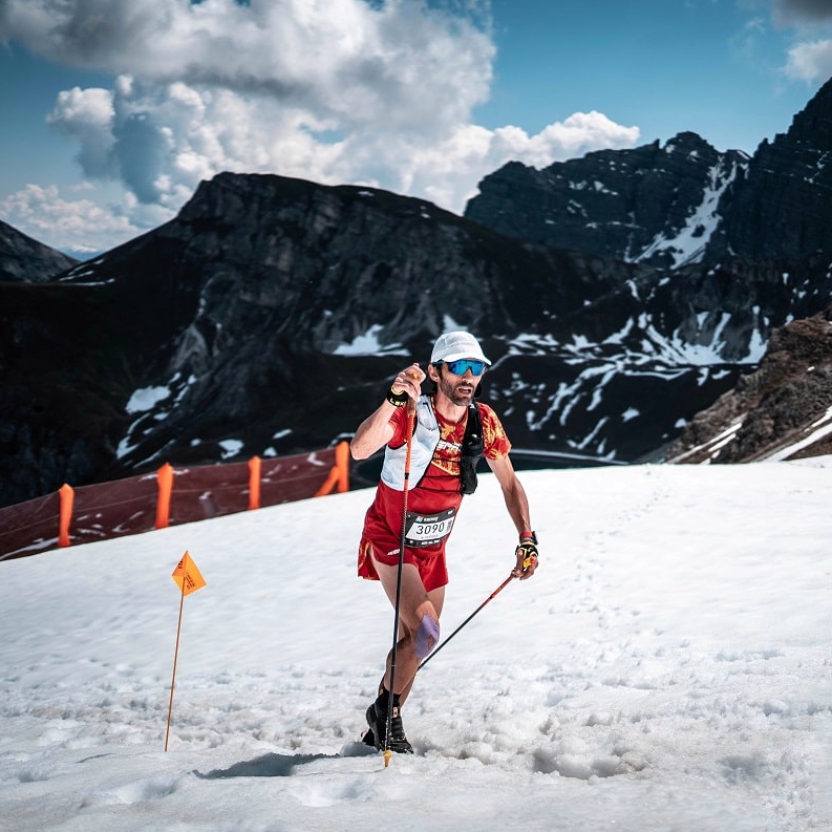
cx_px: 439
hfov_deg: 37.5
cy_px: 418
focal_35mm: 45
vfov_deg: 37.6
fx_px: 1224
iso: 125
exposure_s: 1/8000
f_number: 1.4
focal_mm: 35
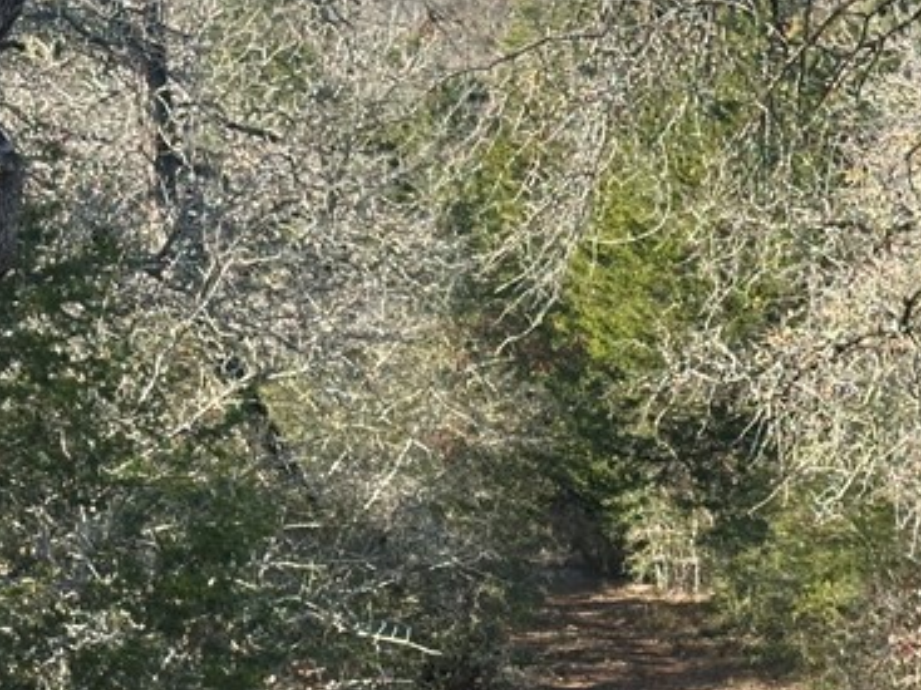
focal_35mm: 134
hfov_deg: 14.6
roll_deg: -0.4
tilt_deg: -6.7
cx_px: 793
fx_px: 3564
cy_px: 514
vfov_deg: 11.0
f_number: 1.78
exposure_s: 1/1145
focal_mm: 6.86
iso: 64
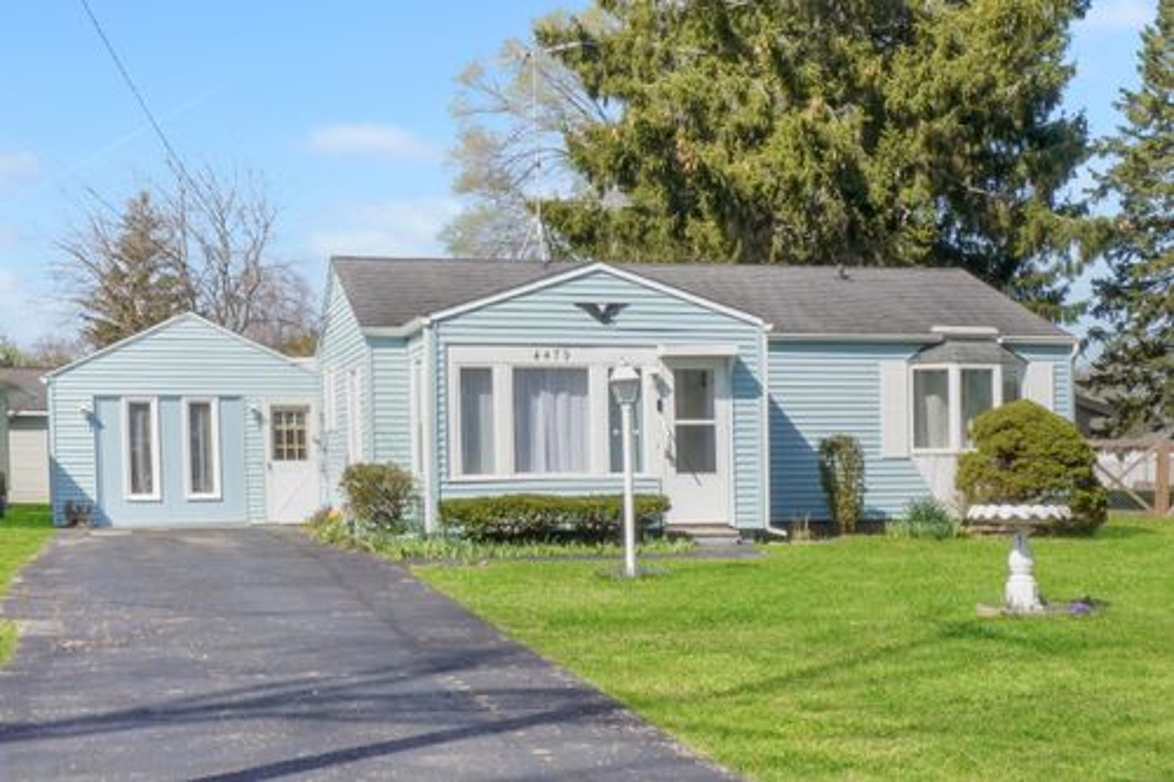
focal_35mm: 24
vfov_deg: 53.1
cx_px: 587
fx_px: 782
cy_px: 391
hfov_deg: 73.8
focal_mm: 16
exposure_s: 1/30
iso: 4000
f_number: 20
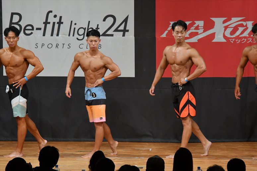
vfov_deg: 5.4
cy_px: 86
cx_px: 128
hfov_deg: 8.1
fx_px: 1820
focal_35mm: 255
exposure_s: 1/400
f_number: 5.6
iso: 5600
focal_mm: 170
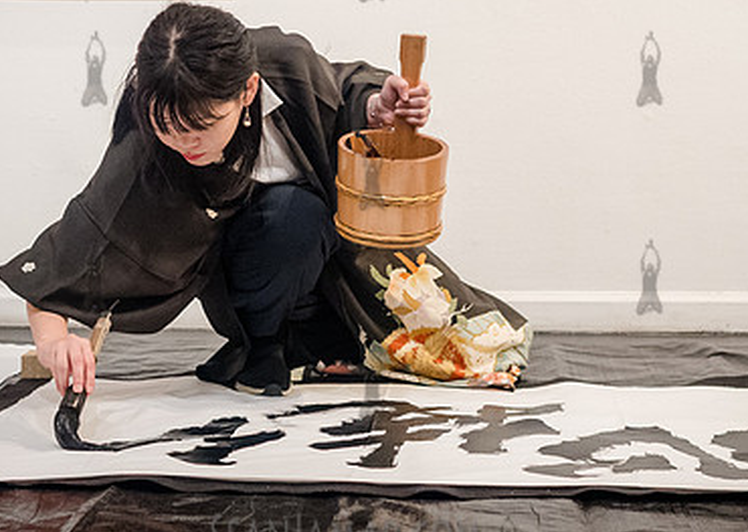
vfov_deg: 17.6
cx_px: 278
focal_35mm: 81
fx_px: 1718
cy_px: 228
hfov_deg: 24.5
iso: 5000
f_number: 3.5
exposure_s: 1/320
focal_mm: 35
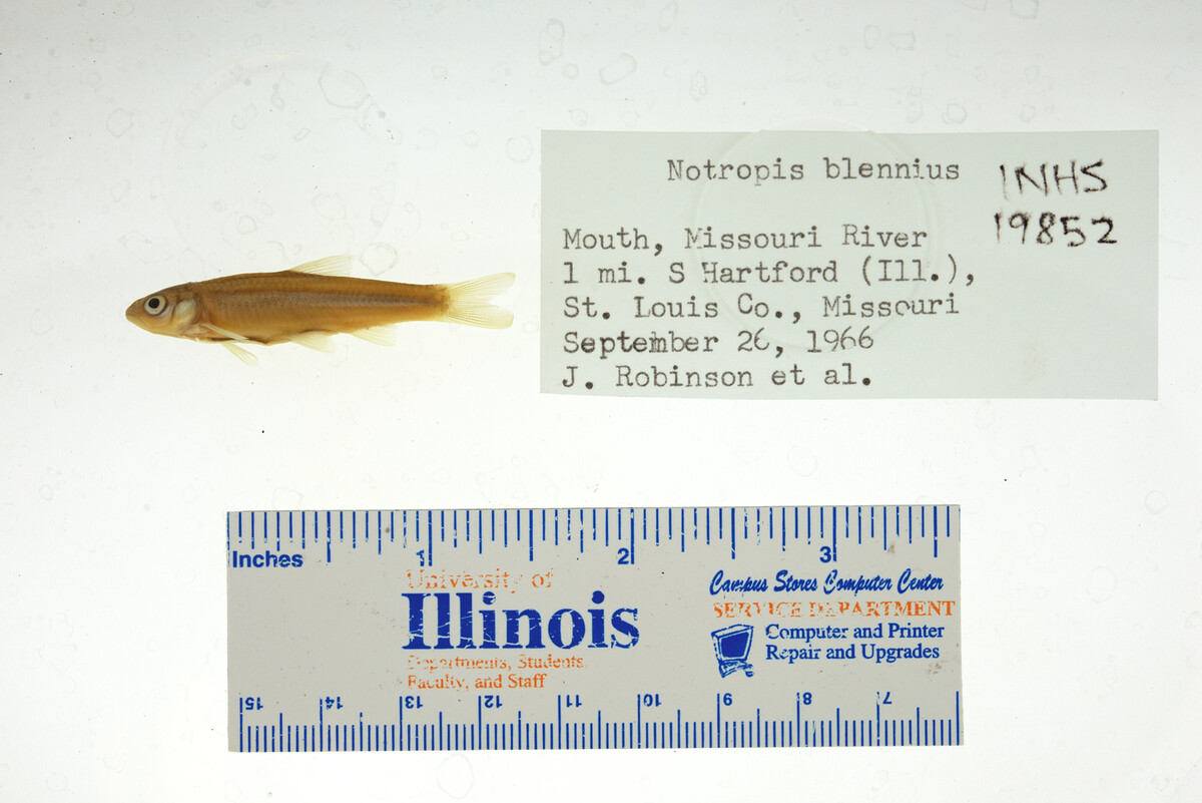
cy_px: 402
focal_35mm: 60
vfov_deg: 22.6
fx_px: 2004
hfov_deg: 33.4
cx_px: 601
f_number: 10
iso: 100
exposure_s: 1/200
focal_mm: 60
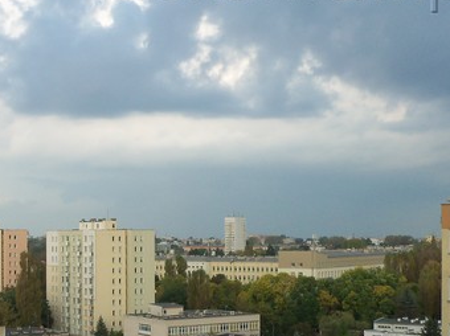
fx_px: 831
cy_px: 237
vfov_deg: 22.7
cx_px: 79
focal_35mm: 64
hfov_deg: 29.5
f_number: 2.9
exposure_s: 1/320
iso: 80
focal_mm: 5.7
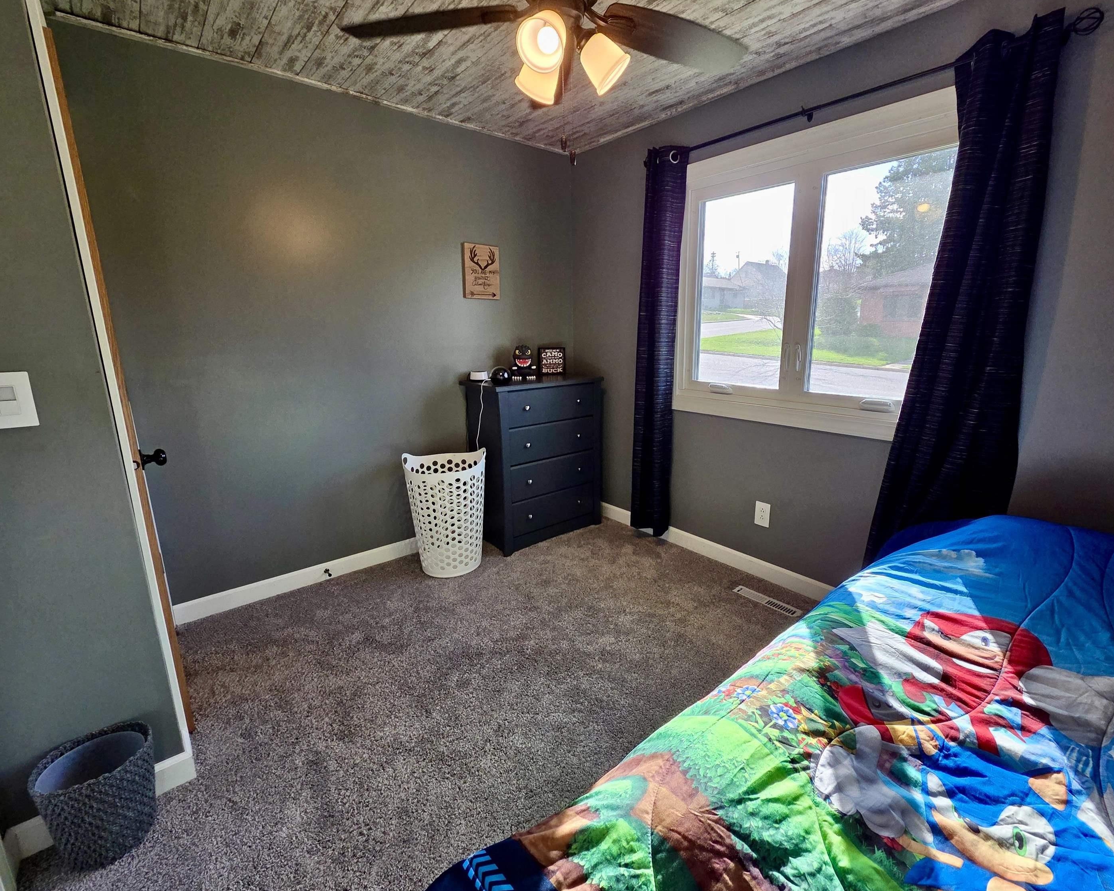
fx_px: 462
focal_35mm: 14
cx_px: 601
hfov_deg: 100.5
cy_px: 439
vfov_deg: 88.0
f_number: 2.2
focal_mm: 2.2
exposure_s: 1/120
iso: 100
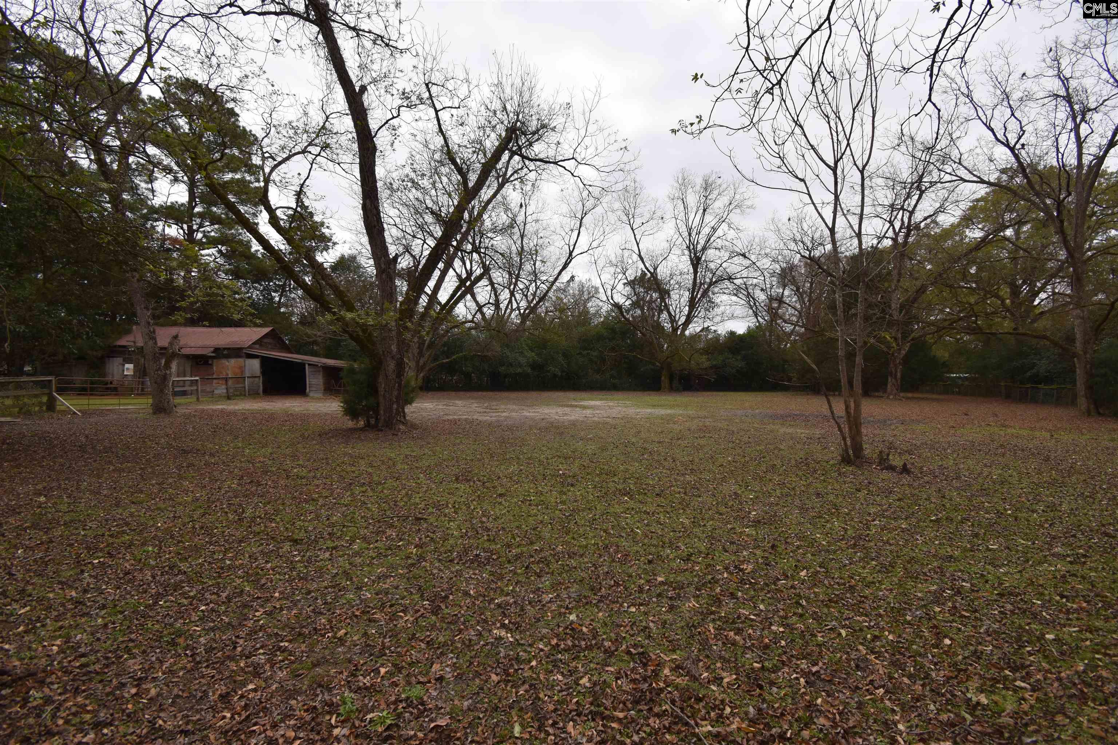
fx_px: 466
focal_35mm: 15
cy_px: 372
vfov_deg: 77.3
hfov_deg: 100.4
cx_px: 559
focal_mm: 10
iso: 100
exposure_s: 1/200
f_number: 6.3
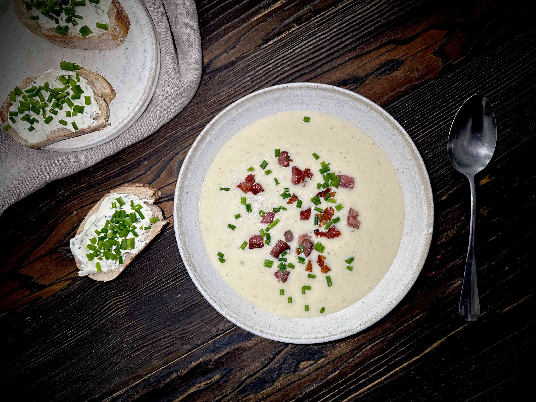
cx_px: 268
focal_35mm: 24
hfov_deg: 71.6
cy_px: 201
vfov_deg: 56.8
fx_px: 372
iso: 250
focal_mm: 6.86
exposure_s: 1/102
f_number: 1.78
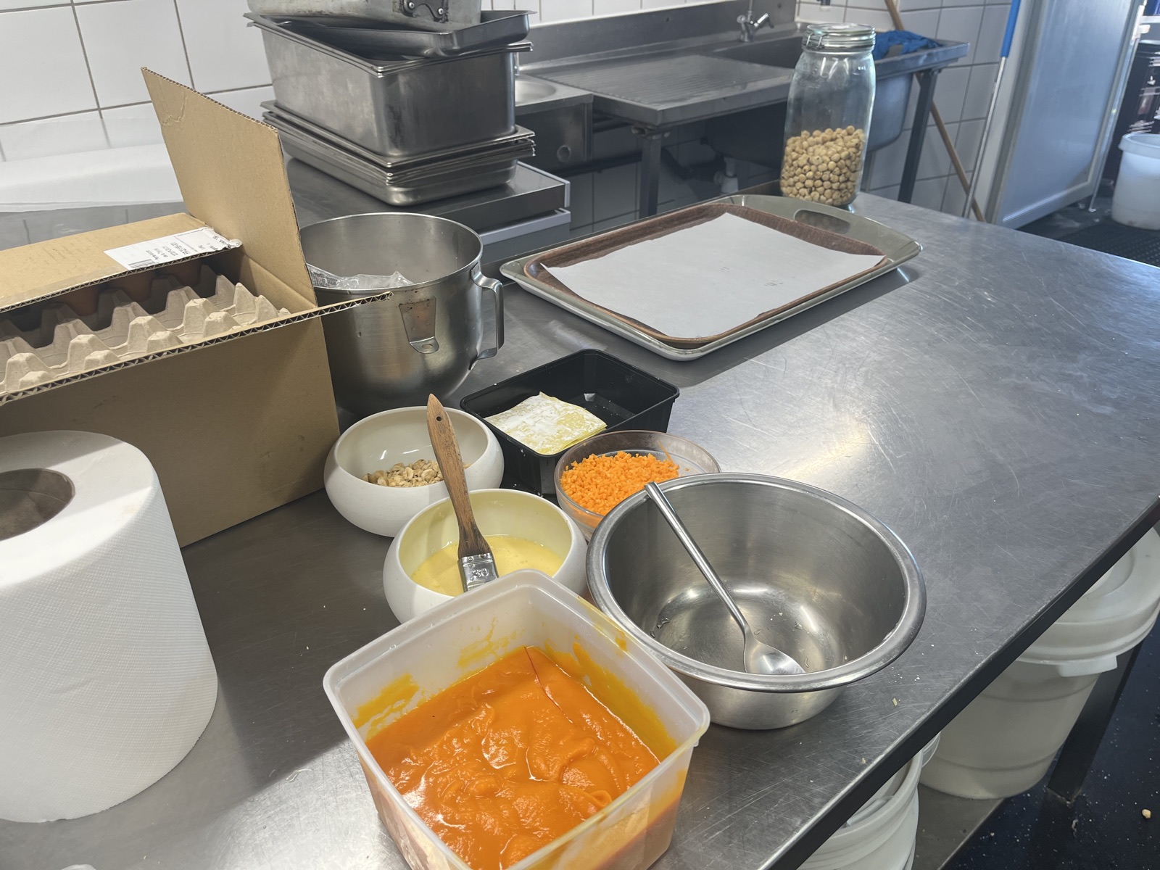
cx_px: 580
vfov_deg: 53.1
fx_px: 871
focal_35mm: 26
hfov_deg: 67.3
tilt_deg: -32.4
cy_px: 435
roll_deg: +0.6
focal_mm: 5.1
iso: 50
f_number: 1.6
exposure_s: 1/100
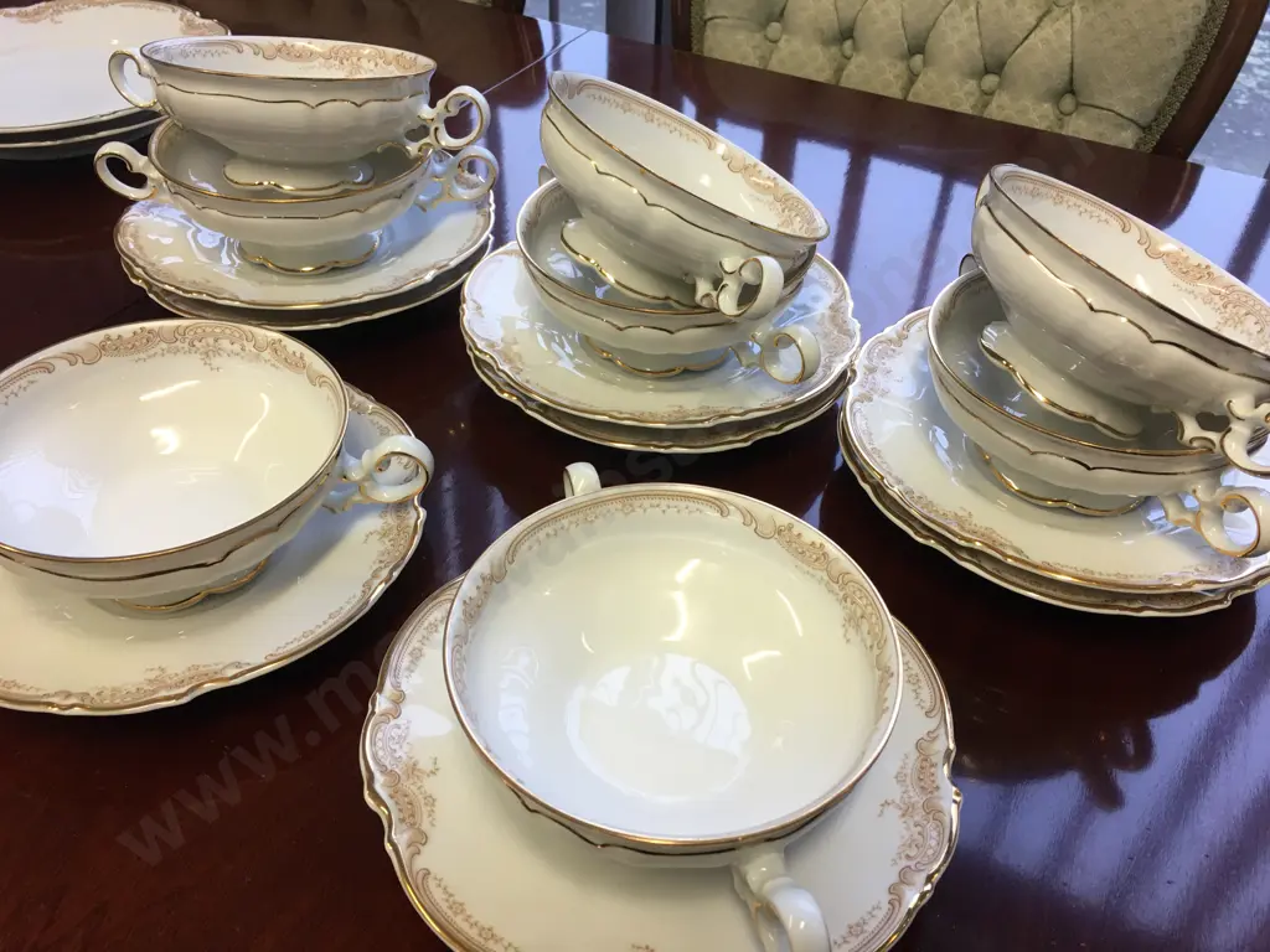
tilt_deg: -40.1
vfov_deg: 48.2
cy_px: 476
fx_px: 1064
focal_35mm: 29
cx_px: 635
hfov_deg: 61.7
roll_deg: -3.2
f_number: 2.2
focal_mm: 4.15
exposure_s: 1/33
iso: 40
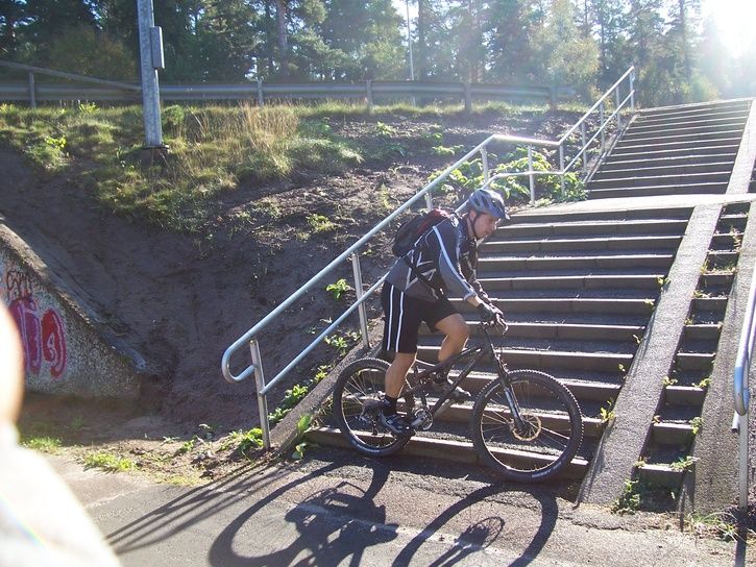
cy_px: 284
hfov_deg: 53.9
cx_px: 378
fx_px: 743
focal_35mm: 34
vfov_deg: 41.8
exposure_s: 1/350
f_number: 2.7
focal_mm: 5.6
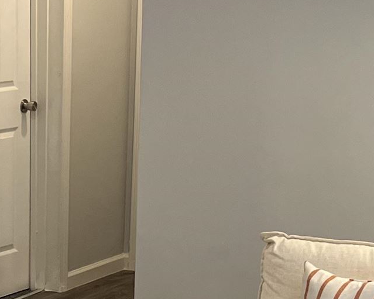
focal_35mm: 122
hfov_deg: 15.2
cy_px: 356
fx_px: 1350
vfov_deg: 12.4
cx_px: -90
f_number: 1.5
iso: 125
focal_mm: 5.7
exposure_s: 1/120
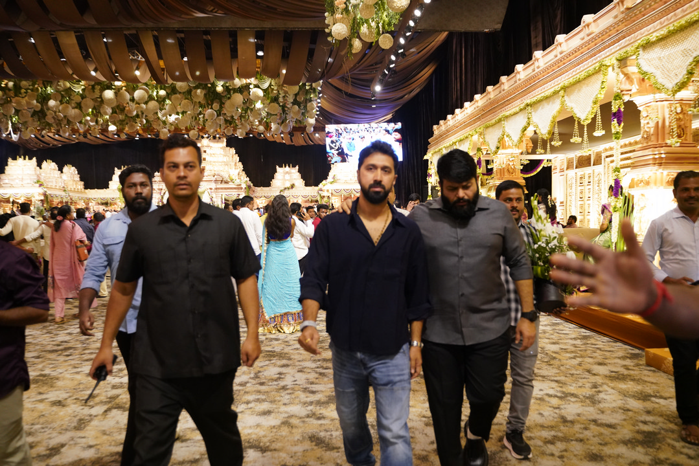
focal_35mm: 33
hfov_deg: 57.2
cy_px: 233
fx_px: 641
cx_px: 350
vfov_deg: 40.0
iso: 4000
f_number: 2.8
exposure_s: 1/250
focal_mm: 33
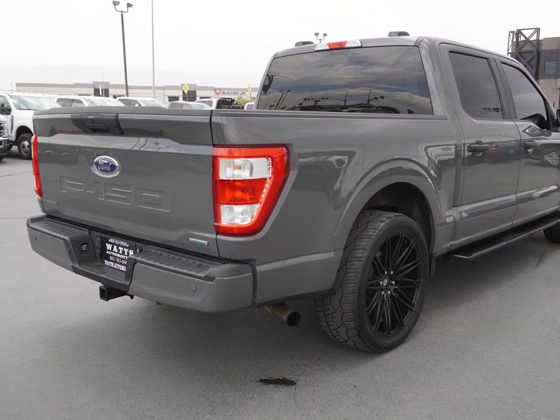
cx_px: 305
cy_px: 214
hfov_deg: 51.9
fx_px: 575
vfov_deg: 40.1
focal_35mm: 36
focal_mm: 21
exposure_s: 1/125
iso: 100
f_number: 5.6
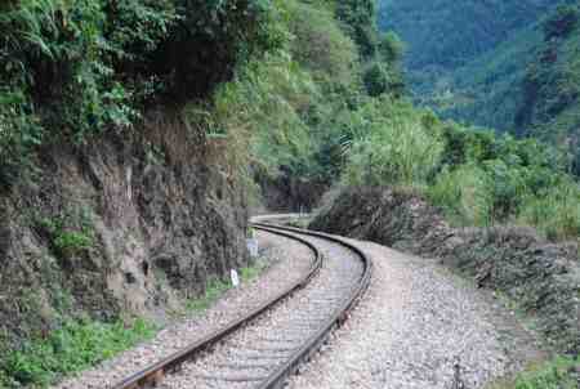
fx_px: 1332
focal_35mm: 82
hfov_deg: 24.6
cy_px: 194
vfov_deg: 16.6
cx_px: 290
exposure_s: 1/40
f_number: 5.6
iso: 200
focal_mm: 55
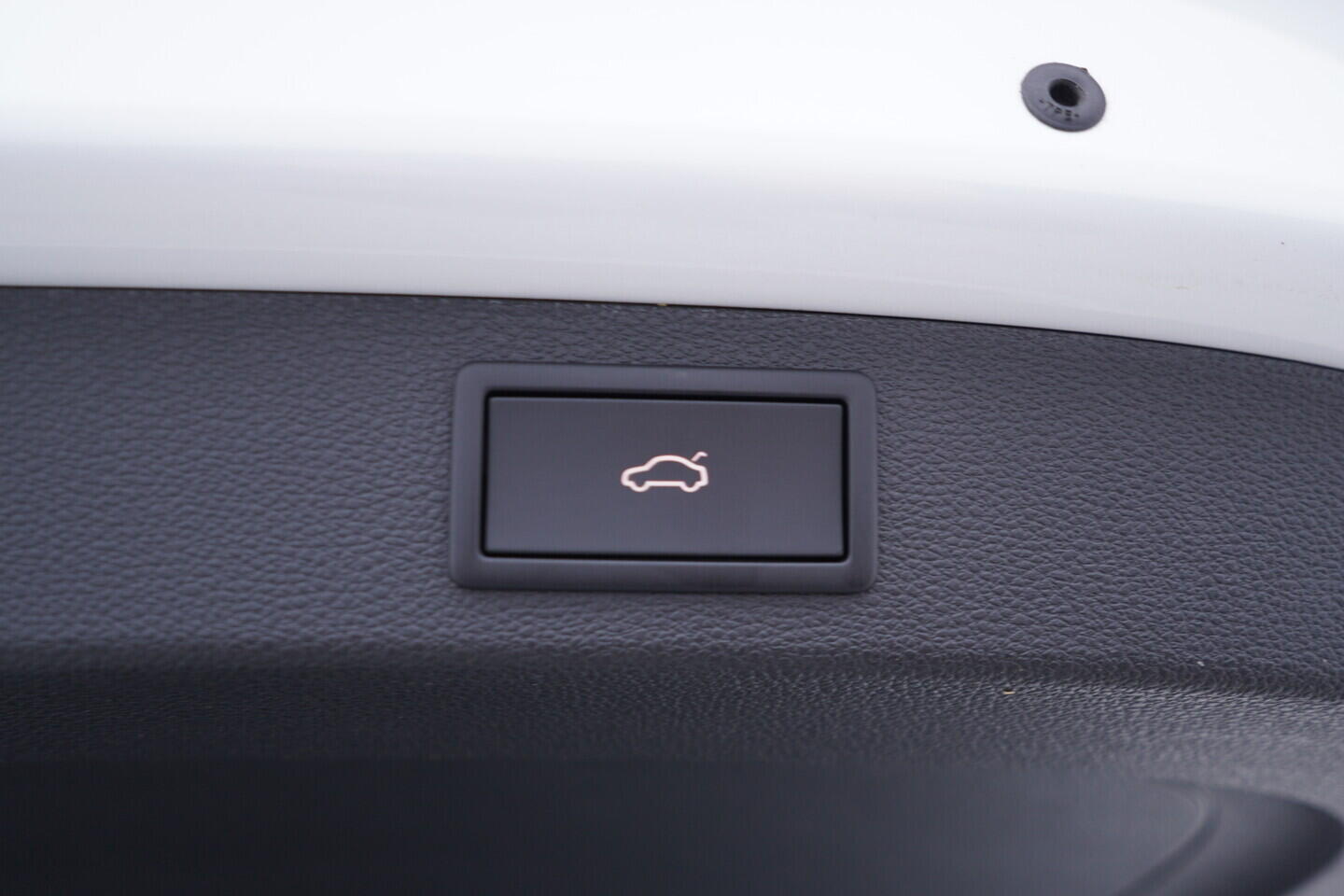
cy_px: 448
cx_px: 672
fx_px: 1344
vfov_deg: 36.9
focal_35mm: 36
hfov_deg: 53.1
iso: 160
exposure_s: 1/40
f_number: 2.8
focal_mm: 24
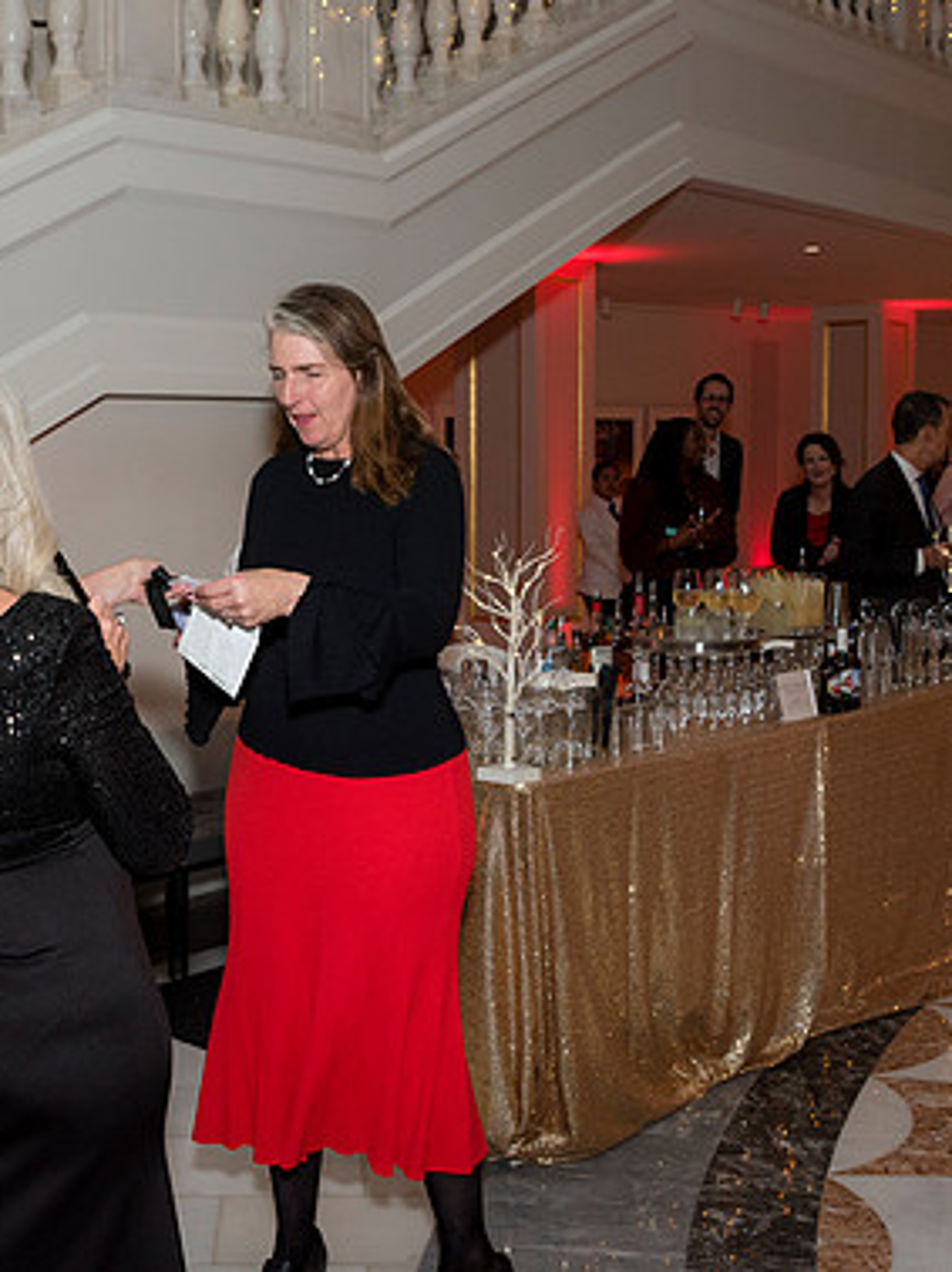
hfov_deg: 32.5
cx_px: 308
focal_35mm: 44
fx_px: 1615
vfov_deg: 43.0
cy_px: 623
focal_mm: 24
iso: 800
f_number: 5
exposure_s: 1/125
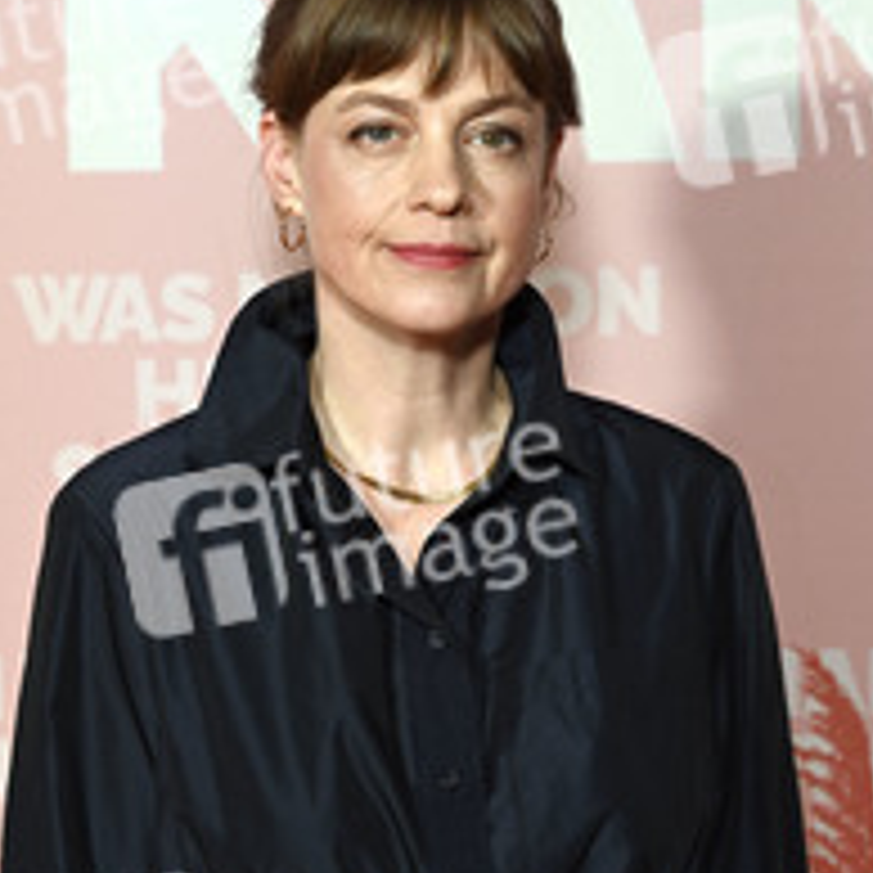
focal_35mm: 131
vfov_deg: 13.2
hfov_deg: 13.3
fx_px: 3738
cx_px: 477
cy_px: 756
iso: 500
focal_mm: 75
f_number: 4
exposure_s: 1/125
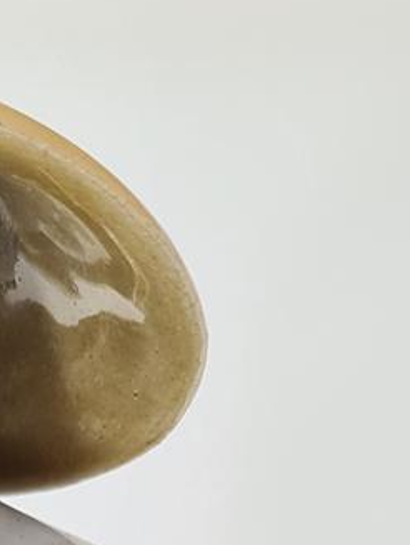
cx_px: -162
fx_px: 1923
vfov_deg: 13.8
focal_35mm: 122
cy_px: 1082
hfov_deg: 11.8
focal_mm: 5.4
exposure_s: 1/143
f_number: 1.8
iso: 50
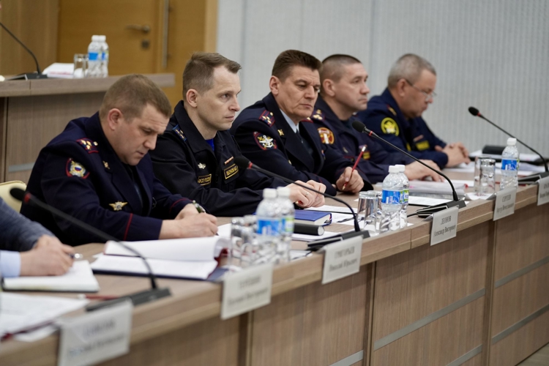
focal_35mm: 121
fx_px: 1845
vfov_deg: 11.3
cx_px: 274
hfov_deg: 16.9
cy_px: 183
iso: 1600
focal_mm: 121
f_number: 2.8
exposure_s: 1/160
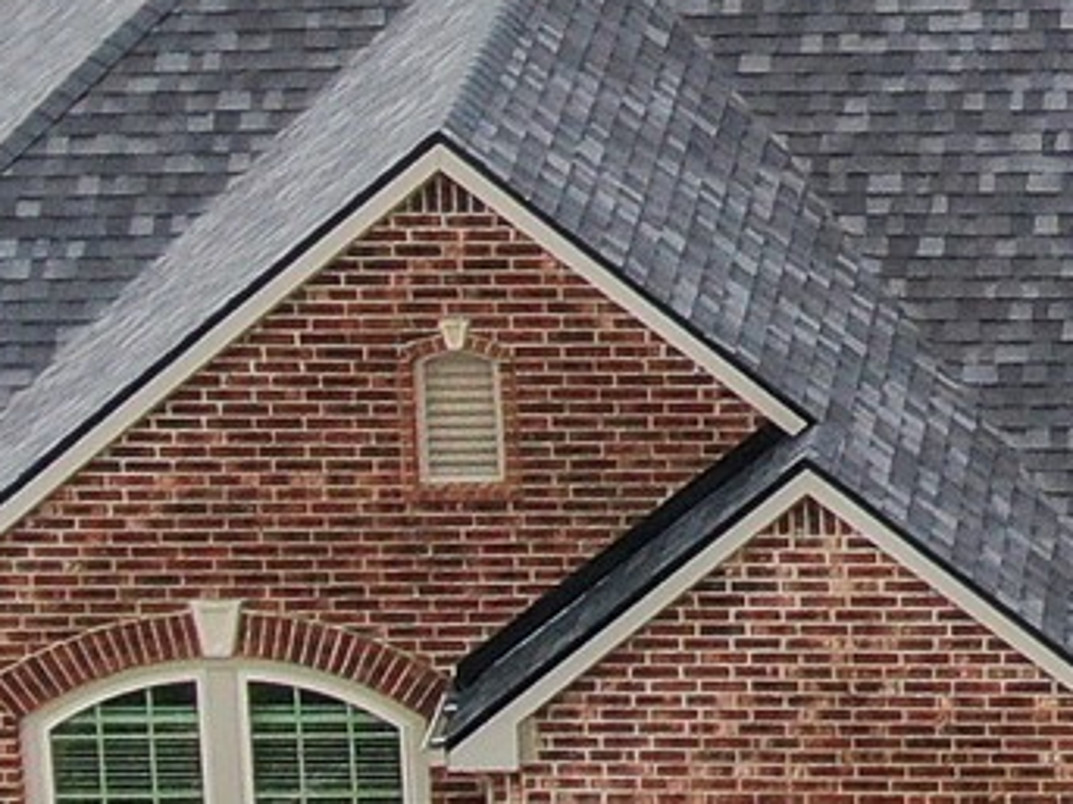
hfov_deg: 9.5
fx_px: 6290
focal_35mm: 203
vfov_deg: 7.3
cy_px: -91
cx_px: 1592
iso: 100
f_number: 3.2
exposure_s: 1/640
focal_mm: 5.82
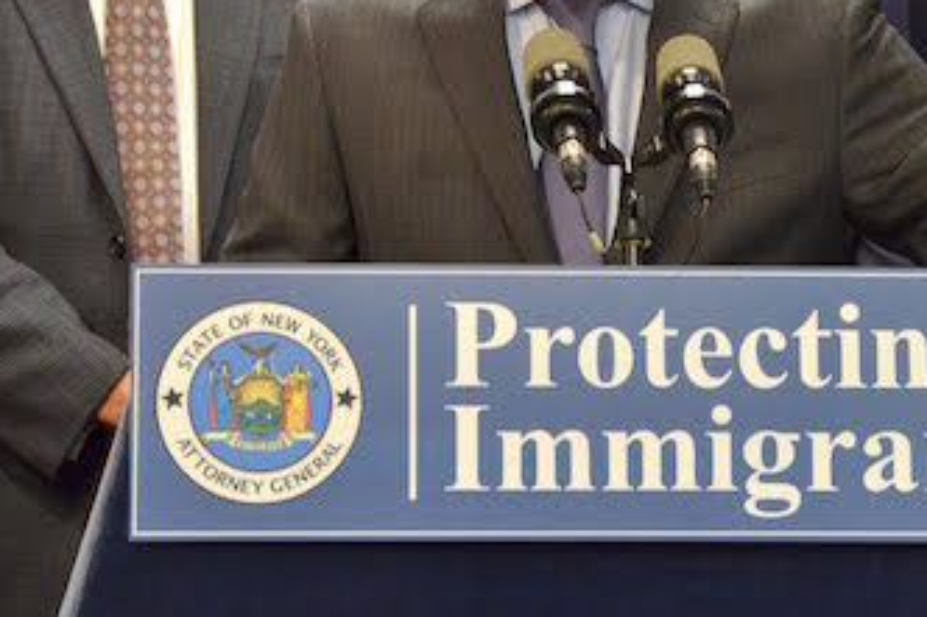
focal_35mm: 217
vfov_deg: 6.3
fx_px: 5585
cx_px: 787
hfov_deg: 9.5
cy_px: 84
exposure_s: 1/100
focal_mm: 80
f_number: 5
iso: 1400
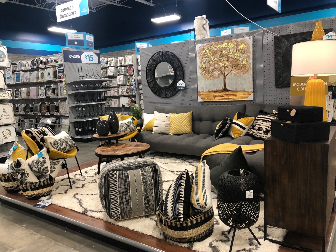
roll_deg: +2.6
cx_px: 170
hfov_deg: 61.7
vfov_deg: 48.2
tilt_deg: -7.8
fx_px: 281
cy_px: 127
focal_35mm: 29
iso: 32
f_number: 1.8
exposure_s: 1/30
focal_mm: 4
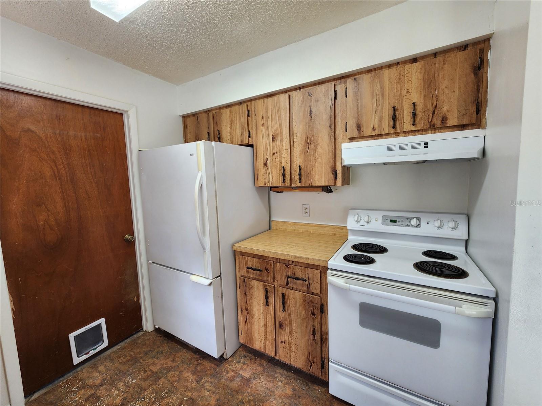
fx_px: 204
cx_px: 271
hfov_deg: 106.2
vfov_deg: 89.9
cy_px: 203
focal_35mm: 13
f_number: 2.2
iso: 100
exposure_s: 1/60
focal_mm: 2.2
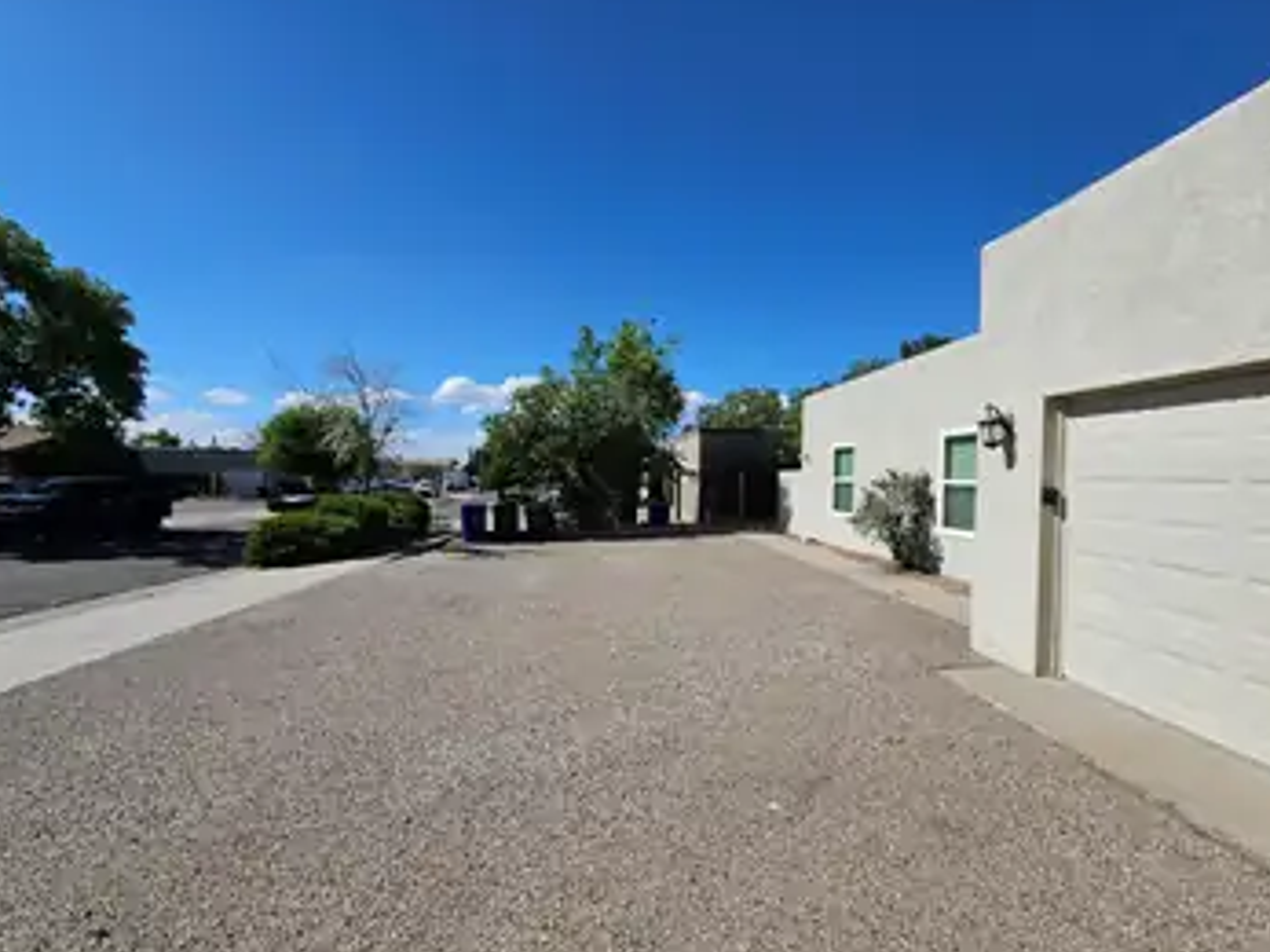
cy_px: 494
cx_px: 593
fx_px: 550
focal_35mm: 15
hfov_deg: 98.0
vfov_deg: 81.7
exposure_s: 1/3418
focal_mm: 2.2
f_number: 2.2
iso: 50
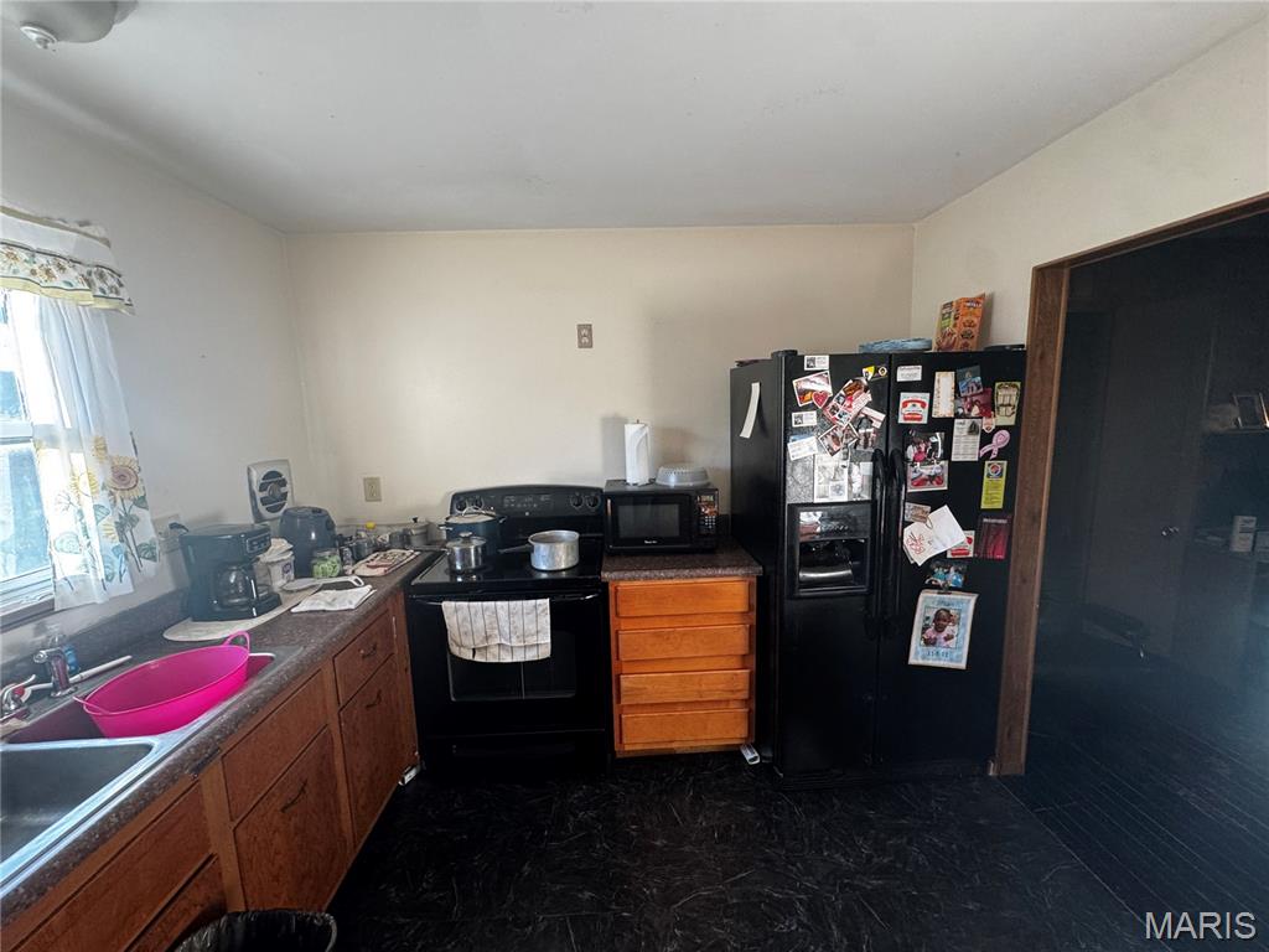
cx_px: 634
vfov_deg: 85.7
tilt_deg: -6.9
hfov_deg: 102.1
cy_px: 476
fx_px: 513
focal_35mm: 14
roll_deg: +0.3
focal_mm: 2.22
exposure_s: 1/99
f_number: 2.2
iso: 200
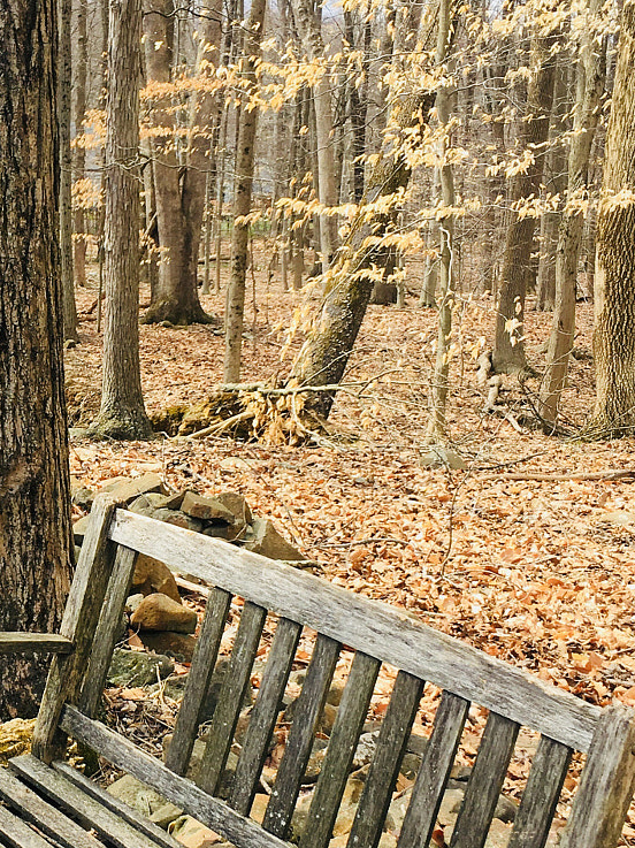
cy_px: 517
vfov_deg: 30.6
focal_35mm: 63
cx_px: 2
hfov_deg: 22.4
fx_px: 1542
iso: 25
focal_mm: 4.15
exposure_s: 1/712
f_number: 2.2
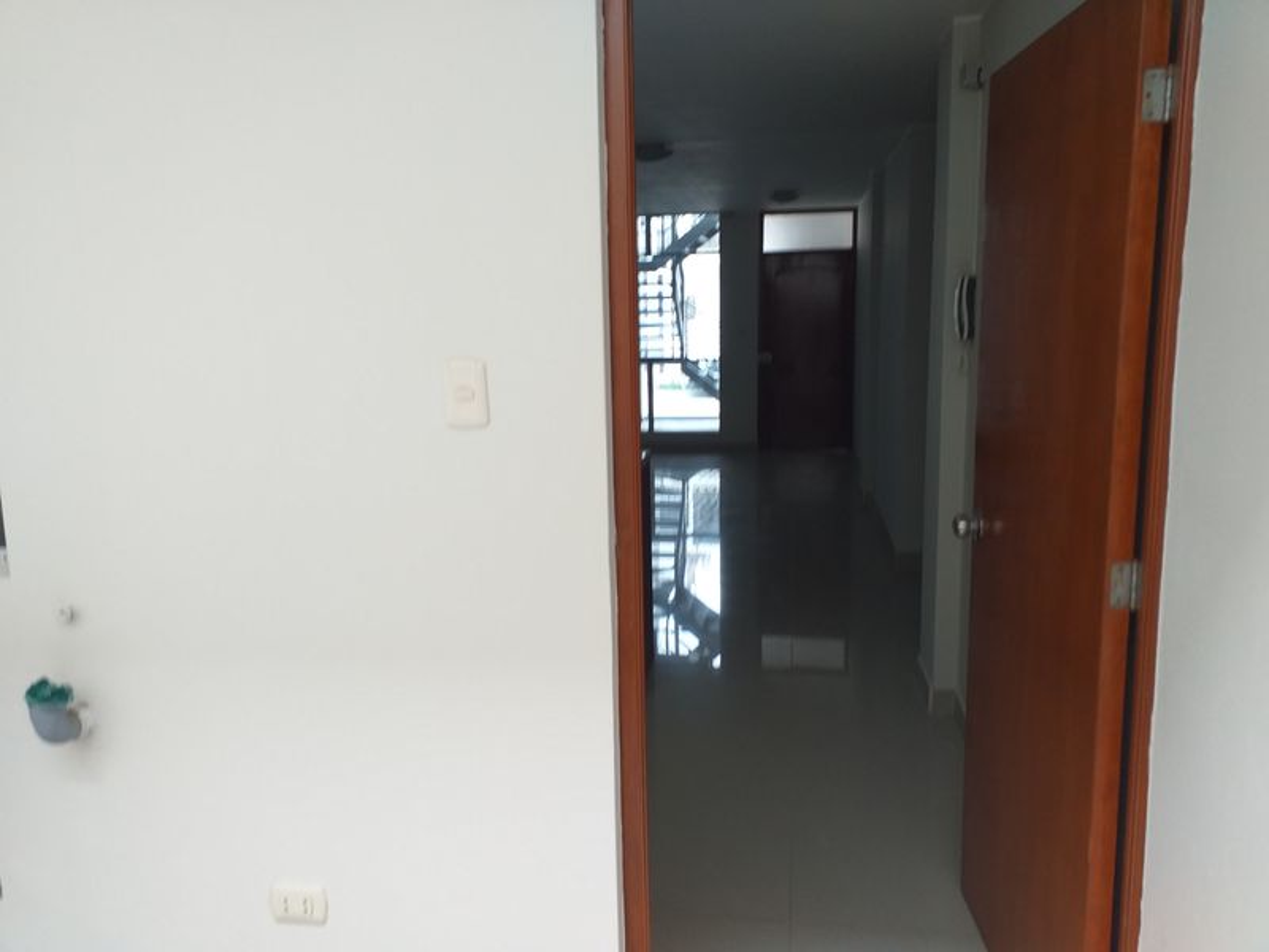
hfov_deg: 67.3
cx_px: 634
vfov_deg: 53.1
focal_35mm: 26
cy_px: 476
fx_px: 953
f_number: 1.9
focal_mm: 3.6
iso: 80
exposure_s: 1/60
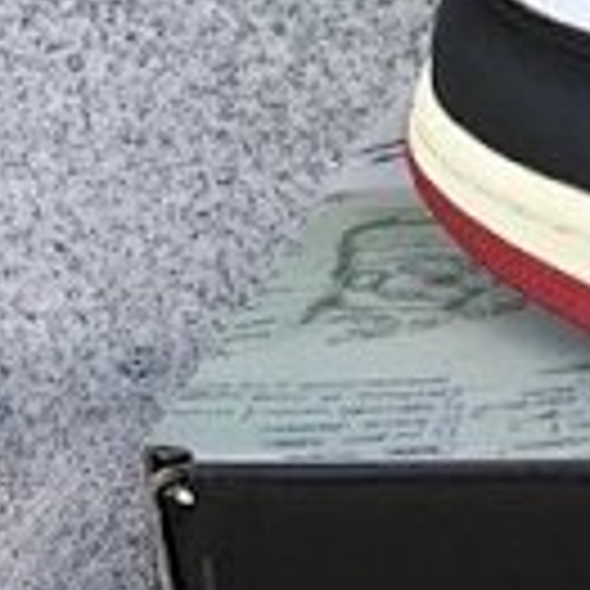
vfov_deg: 12.9
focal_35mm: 134
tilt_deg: -23.4
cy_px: 72
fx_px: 2584
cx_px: 1315
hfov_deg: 11.3
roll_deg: -0.3
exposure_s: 1/482
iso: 25
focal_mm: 3.3
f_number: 2.4
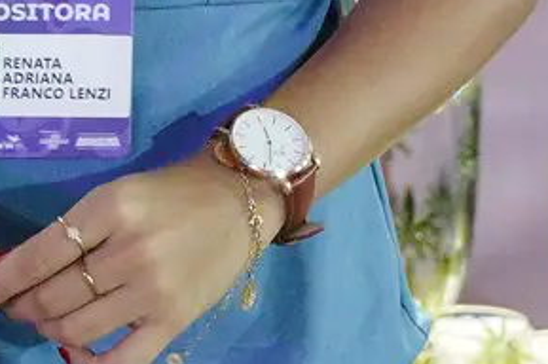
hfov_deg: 8.7
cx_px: 226
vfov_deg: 5.7
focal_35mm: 237
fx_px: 3604
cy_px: -361
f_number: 3.2
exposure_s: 1/100
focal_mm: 33.1
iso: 6400
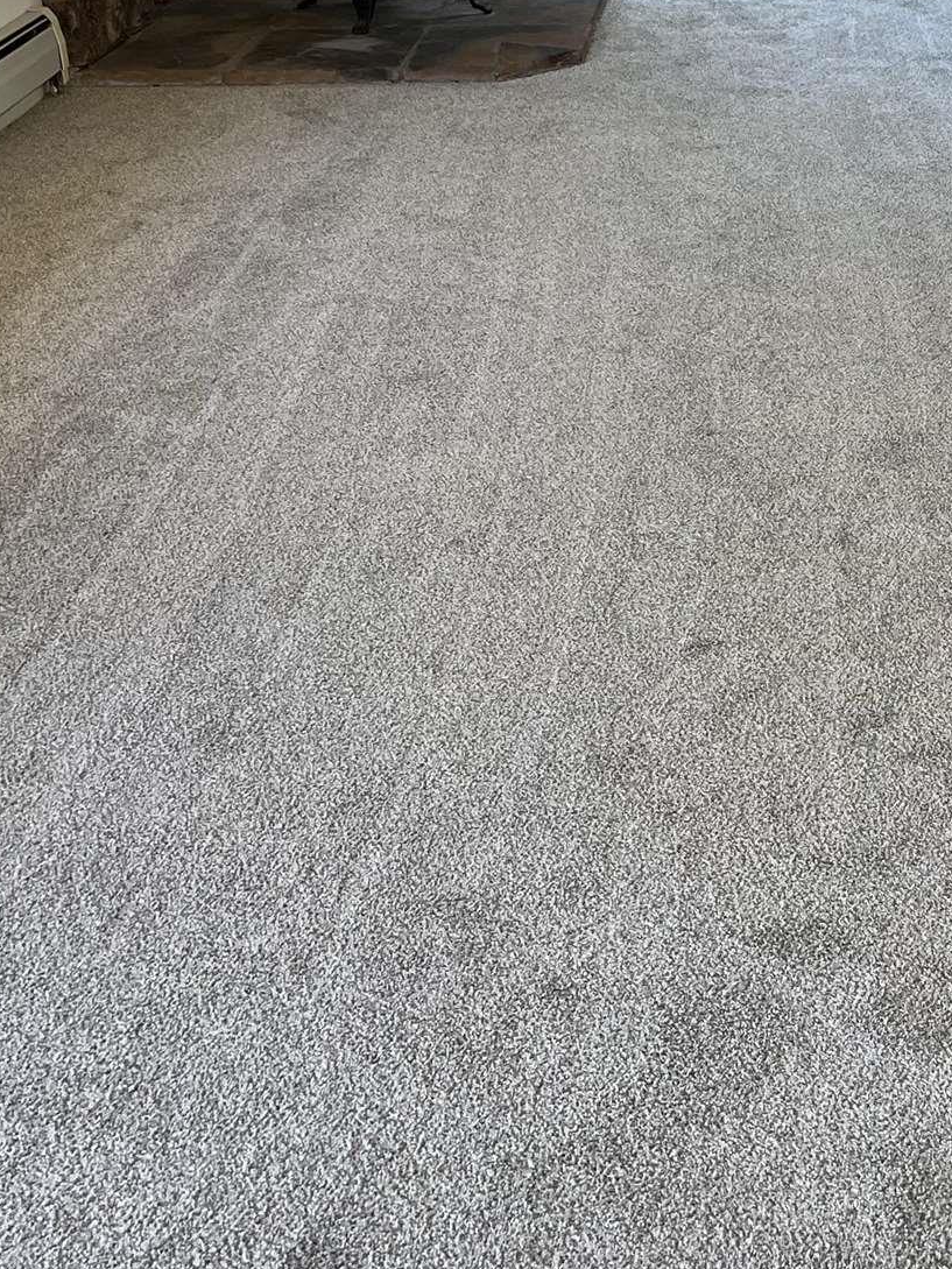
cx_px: 901
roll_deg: +2.3
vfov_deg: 34.3
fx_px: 2016
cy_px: 340
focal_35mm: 55
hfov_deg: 25.5
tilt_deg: -21.4
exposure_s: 1/121
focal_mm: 5.1
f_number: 1.6
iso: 80
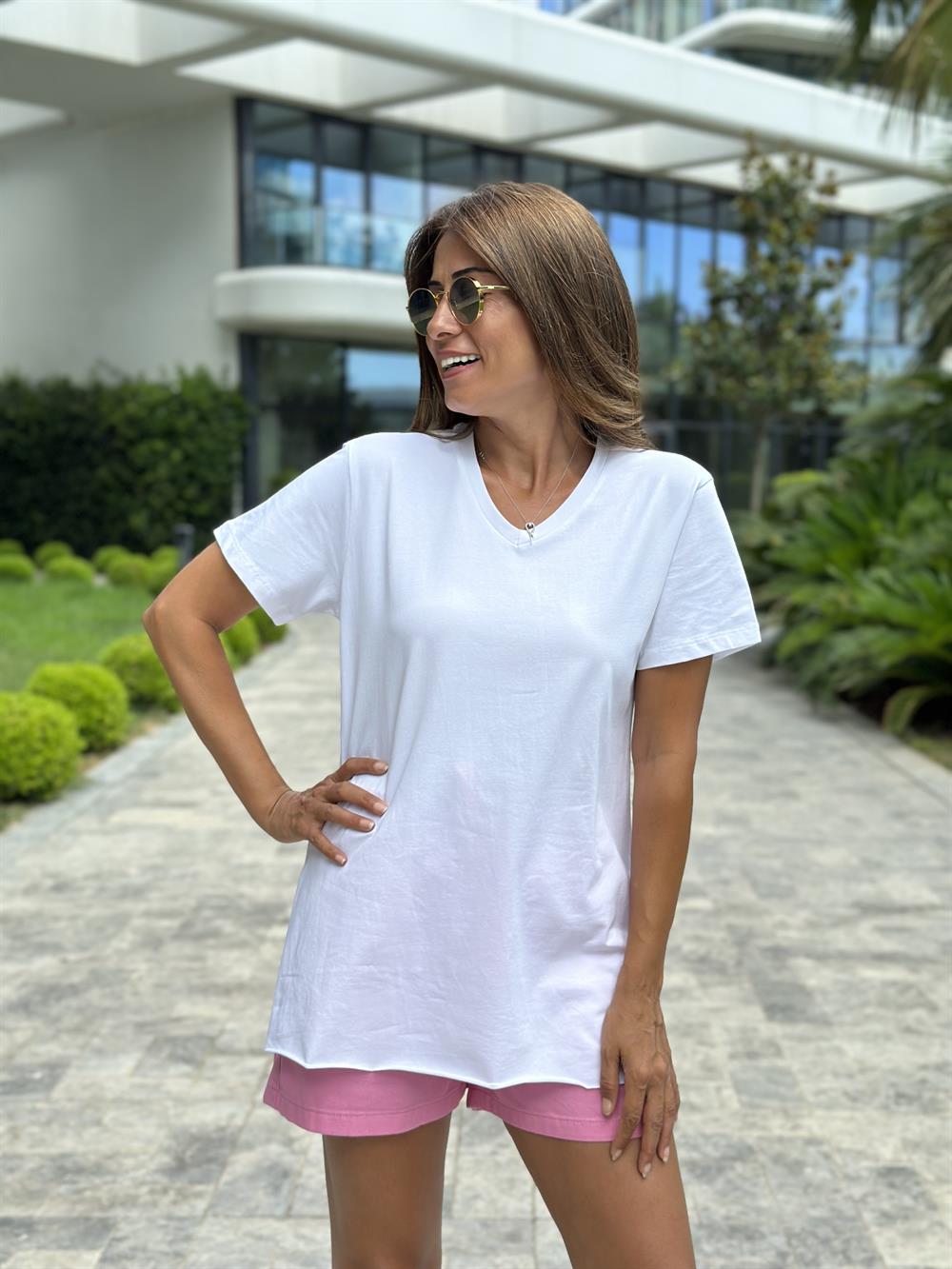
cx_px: 476
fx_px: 1760
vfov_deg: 39.7
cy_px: 634
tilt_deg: -5.1
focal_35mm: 48
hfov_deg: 30.3
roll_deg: -0.3
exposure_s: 1/1613
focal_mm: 6.86
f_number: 1.78
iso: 80
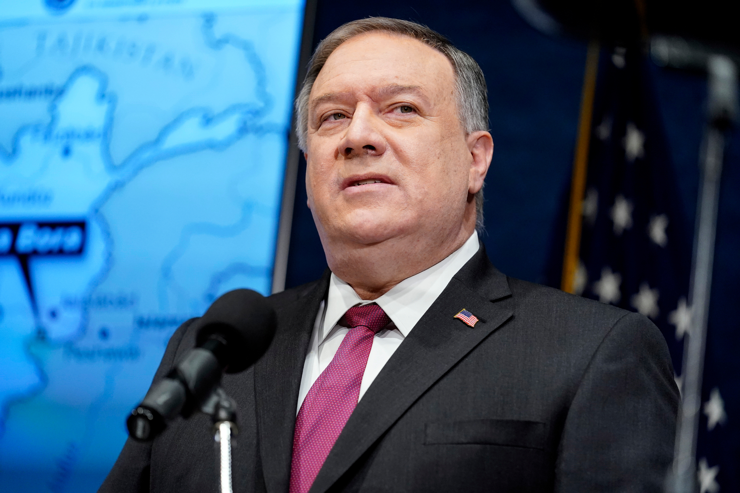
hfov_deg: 10.3
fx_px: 4111
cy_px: 246
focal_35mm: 200
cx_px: 370
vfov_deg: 6.9
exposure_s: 1/800
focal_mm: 200
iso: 4000
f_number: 3.2
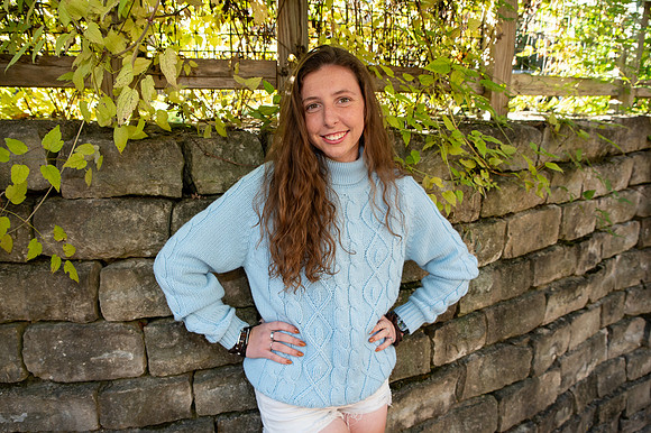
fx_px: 470
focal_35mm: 26
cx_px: 326
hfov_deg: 69.4
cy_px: 216
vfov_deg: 49.5
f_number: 4
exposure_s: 1/160
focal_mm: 26
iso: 320
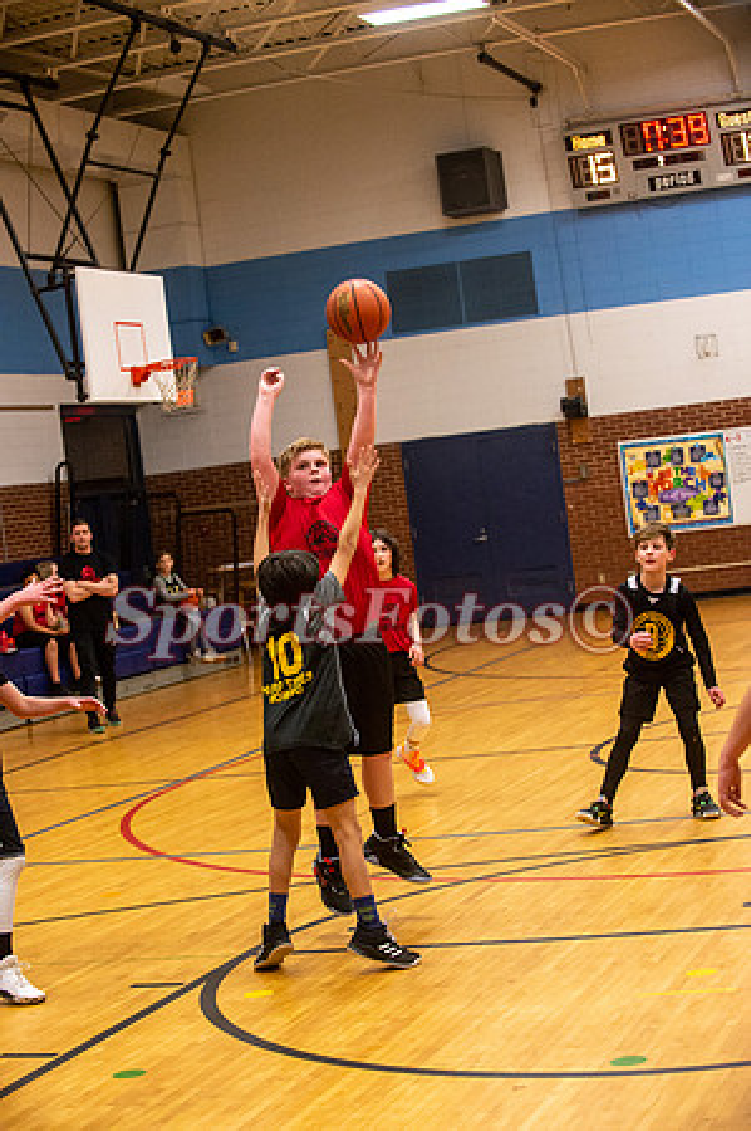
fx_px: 2195
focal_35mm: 70
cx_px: 376
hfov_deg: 19.4
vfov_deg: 28.9
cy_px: 566
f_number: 4
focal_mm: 70
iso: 5000
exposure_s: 1/500
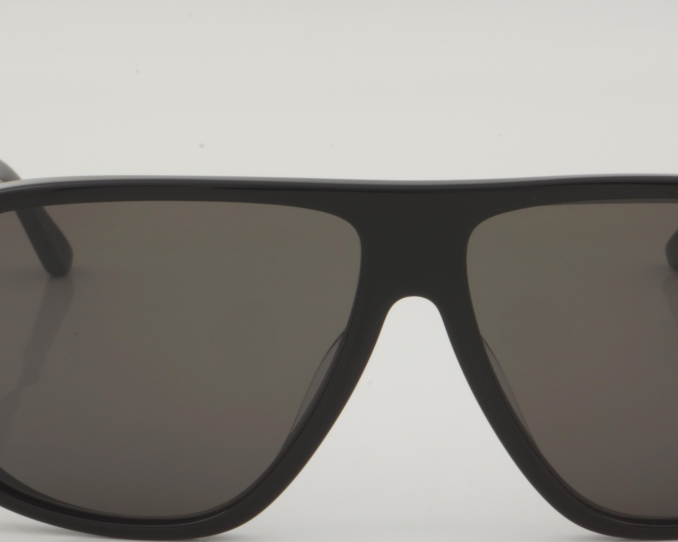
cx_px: 405
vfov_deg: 12.2
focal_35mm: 127
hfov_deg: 15.2
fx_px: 2544
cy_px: 353
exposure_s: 1/3
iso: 100
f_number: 32
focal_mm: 55
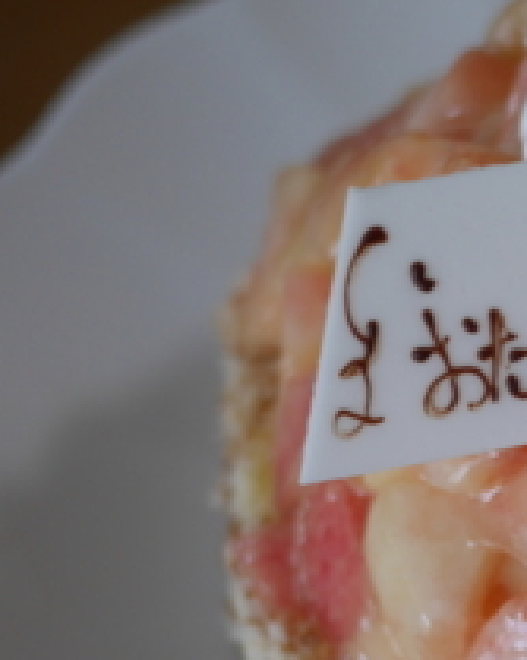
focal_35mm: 112
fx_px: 2185
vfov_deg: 17.0
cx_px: 754
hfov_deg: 13.1
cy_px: 516
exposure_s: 1/60
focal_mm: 20
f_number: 1.7
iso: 200
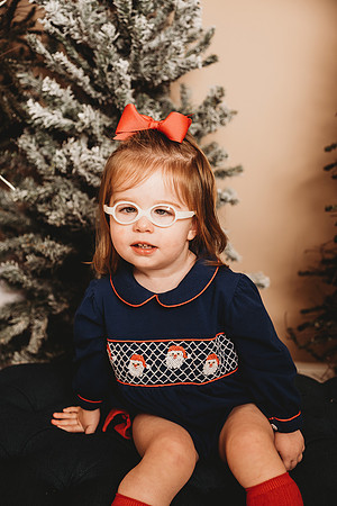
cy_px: 253
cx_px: 168
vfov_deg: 38.2
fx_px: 730
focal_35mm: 52
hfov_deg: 26.0
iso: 100
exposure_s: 1/160
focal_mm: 52
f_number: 4
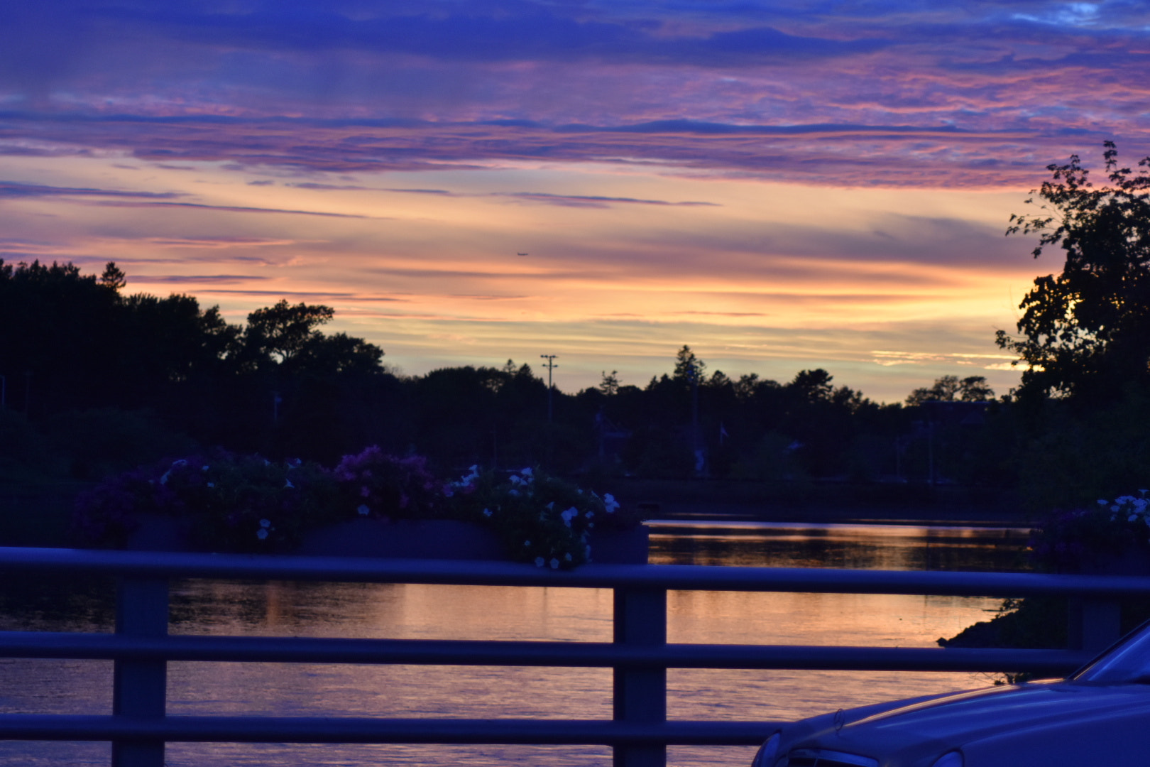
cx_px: 575
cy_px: 384
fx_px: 3354
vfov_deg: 13.0
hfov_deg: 19.5
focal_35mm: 105
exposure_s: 1/250
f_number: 4
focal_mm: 70
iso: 1000
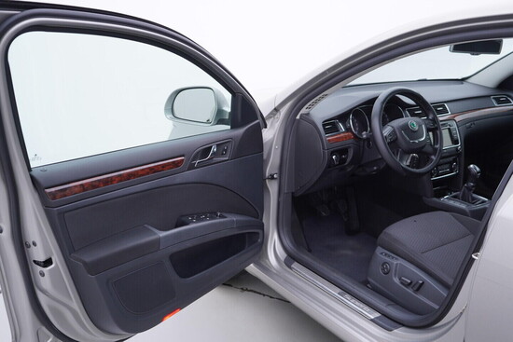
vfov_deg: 36.9
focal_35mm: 36
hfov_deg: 53.1
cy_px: 171
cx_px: 256
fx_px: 513
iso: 125
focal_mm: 24
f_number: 3.2
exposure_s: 1/50
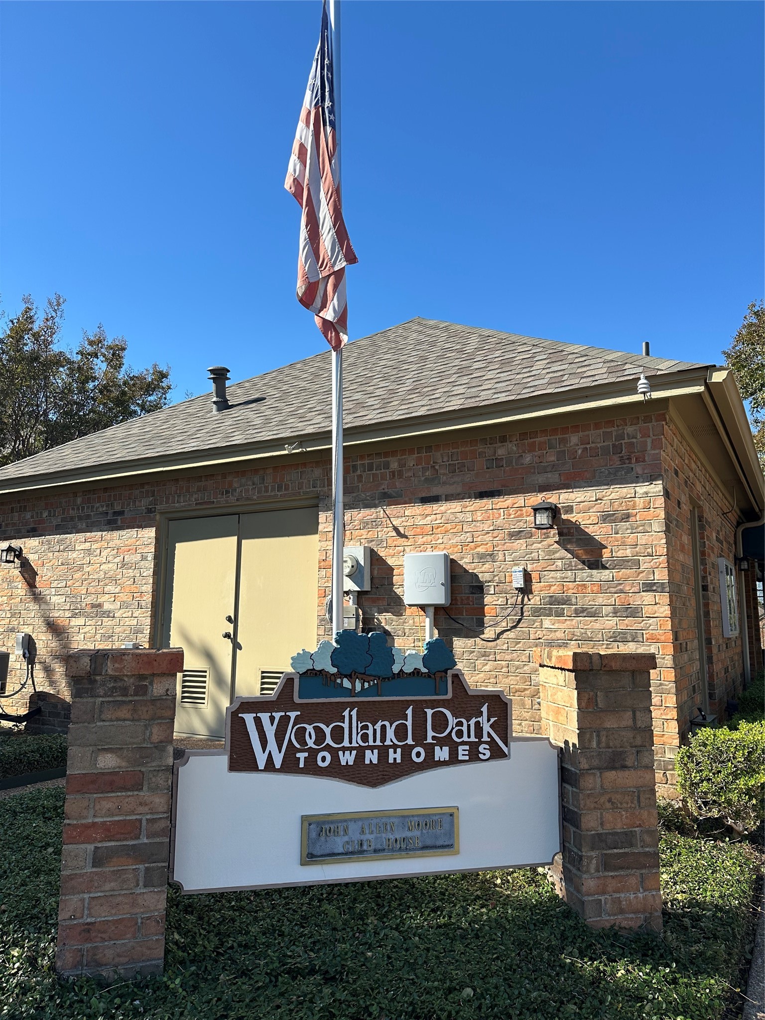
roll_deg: -1.6
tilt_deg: +7.8
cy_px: 510
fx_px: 707
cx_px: 382
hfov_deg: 56.8
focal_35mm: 24
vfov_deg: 71.6
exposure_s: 1/3058
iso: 80
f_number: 1.78
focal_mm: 6.86
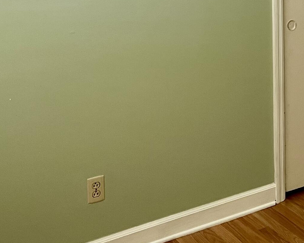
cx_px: 375
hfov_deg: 23.1
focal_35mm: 75
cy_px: 3
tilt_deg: -9.8
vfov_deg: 19.8
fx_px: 675
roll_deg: -0.2
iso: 320
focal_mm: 5.1
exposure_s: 1/60
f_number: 1.6
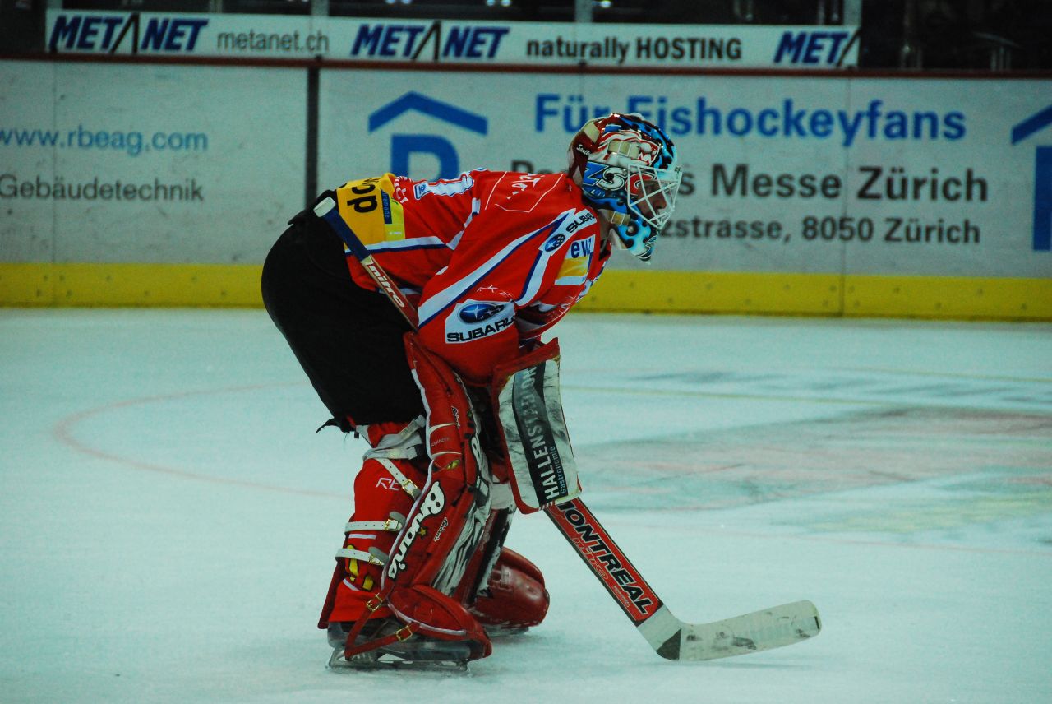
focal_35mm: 202
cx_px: 526
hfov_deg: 10.2
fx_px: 5923
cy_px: 352
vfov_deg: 6.8
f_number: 5.6
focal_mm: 135
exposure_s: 1/640
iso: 1600
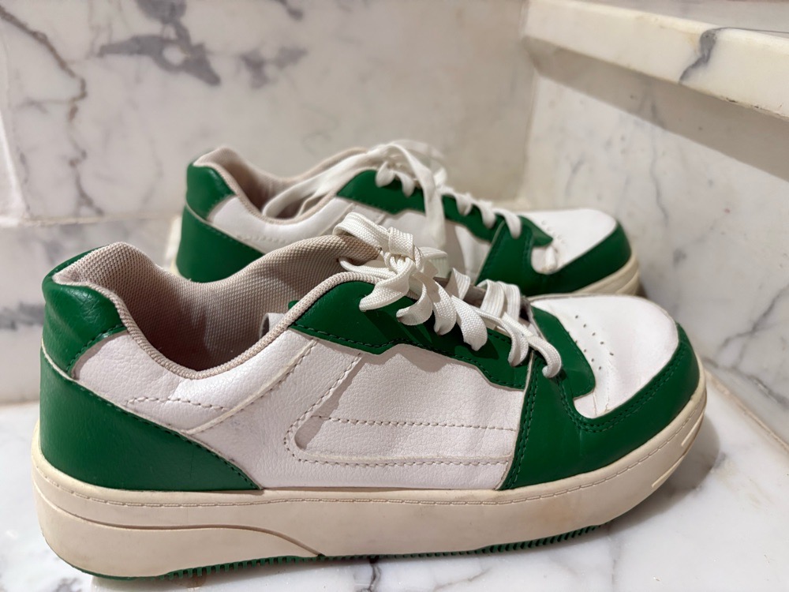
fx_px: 593
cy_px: 296
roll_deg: -2.6
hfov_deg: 67.3
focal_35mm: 26
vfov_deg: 53.1
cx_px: 394
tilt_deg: -28.9
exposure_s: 1/50
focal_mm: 5.96
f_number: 1.6
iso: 250
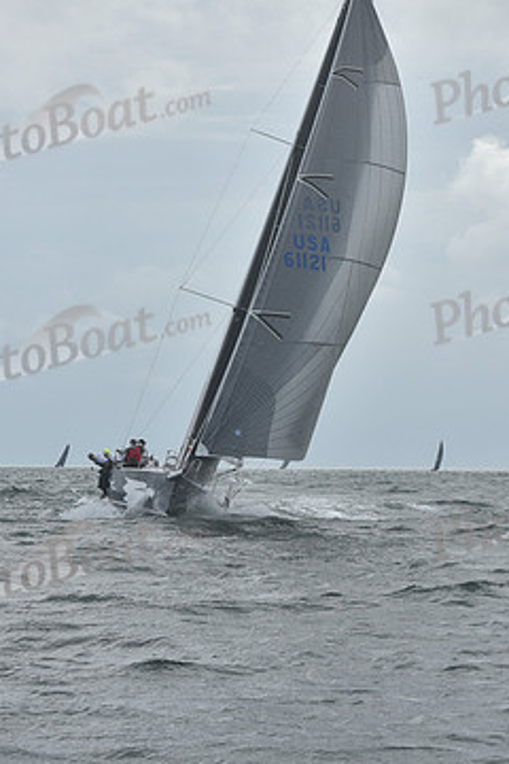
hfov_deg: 9.0
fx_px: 3245
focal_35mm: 153
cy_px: 210
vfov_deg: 13.4
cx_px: 321
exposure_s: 1/1250
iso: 200
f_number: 6.3
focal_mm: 95
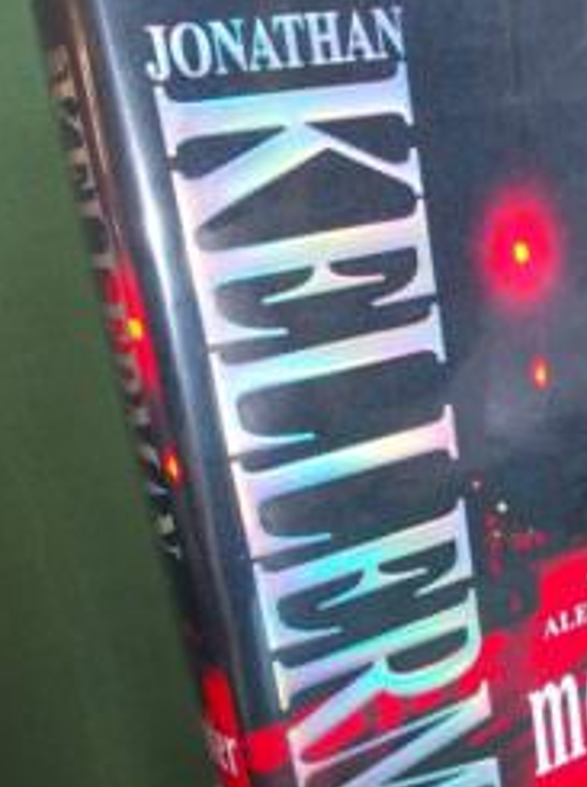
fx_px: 952
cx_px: 412
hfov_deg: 33.8
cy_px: 480
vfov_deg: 44.6
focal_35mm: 42
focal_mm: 4
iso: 200
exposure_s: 1/25
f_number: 2.7
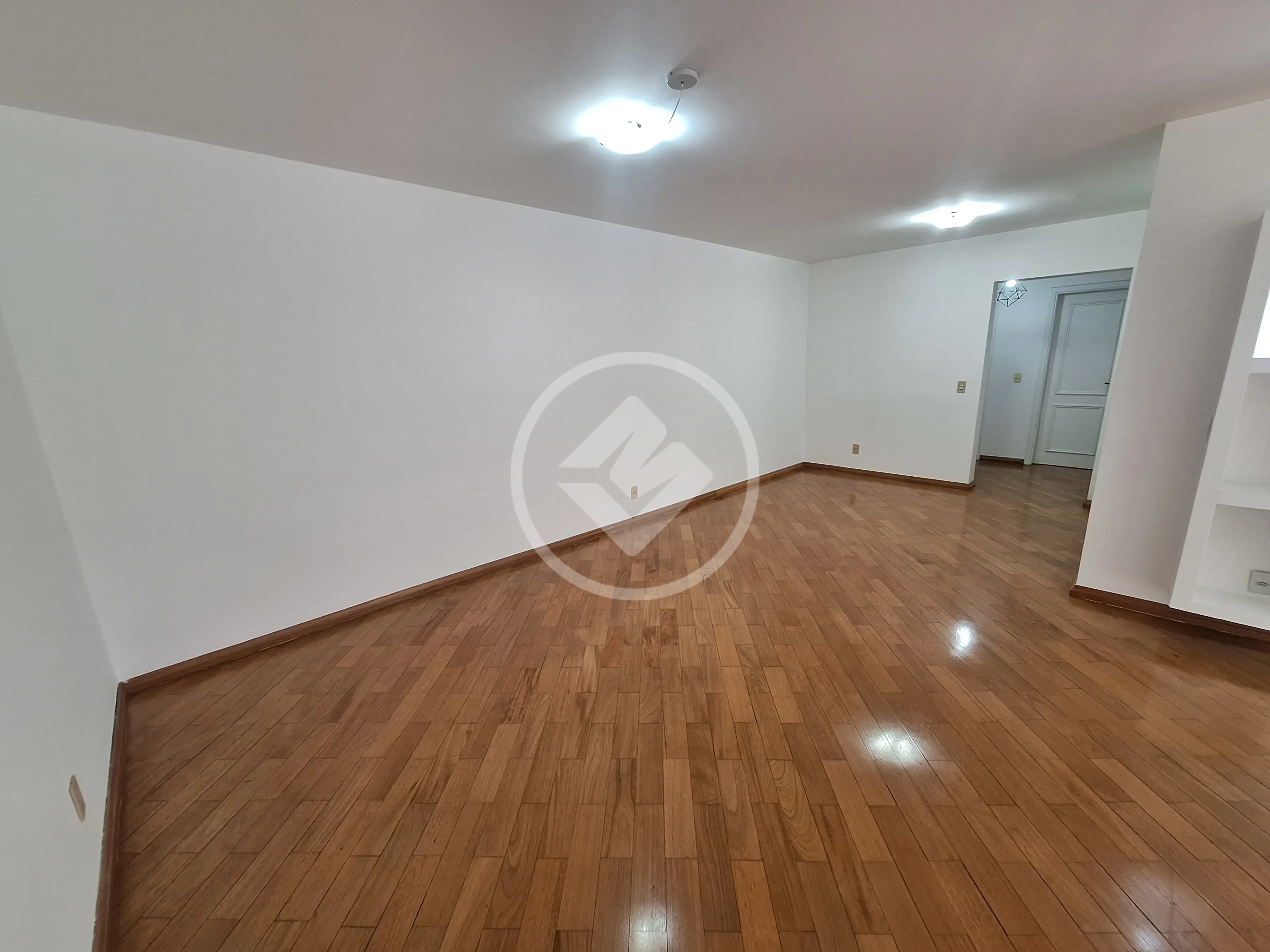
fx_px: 477
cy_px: 476
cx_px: 635
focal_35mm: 13
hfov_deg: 106.2
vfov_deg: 89.9
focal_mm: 1.74
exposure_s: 1/40
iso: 100
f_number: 2.2
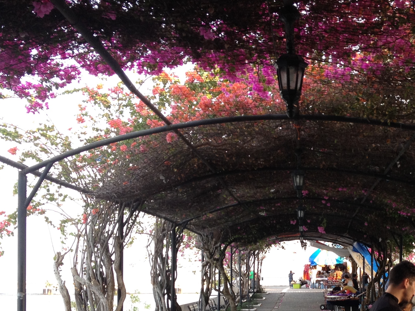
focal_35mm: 68
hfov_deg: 28.0
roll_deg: +0.4
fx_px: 815
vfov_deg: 21.2
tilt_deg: -1.9
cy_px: 272
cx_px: 333
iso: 50
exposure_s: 1/60
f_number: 2.4
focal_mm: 4.28
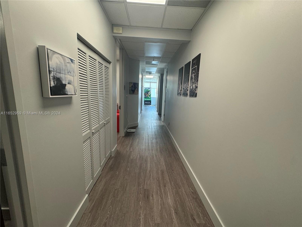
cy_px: 114
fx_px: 122
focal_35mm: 14
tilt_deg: -10.3
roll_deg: -2.8
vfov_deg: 85.7
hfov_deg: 102.1
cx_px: 151
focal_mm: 2.22
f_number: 2.2
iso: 160
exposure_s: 1/120
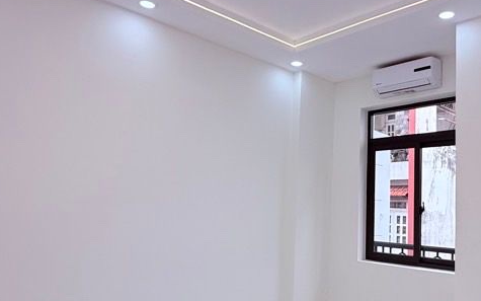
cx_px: 301
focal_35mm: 32
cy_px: 179
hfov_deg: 58.9
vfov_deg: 39.3
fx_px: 420
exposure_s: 1/196
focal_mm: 2.22
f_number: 2.2
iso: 64
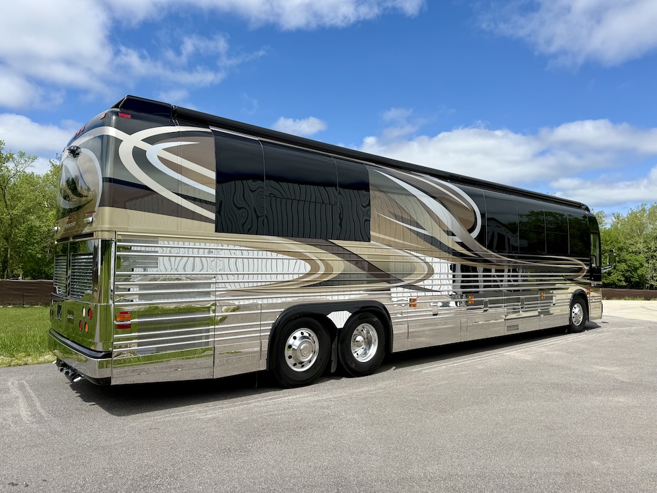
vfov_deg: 56.8
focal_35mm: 24
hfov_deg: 71.6
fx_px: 456
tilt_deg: +1.9
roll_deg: -1.5
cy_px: 246
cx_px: 328
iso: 80
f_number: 1.78
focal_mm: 6.76
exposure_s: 1/5319
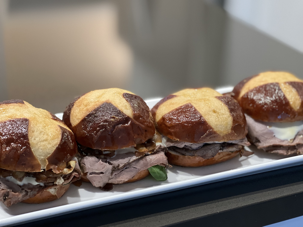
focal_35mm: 77
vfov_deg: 19.1
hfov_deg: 25.3
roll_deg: -1.2
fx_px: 674
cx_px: 152
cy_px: 114
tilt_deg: -26.1
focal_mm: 9
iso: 400
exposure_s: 1/20
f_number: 2.8
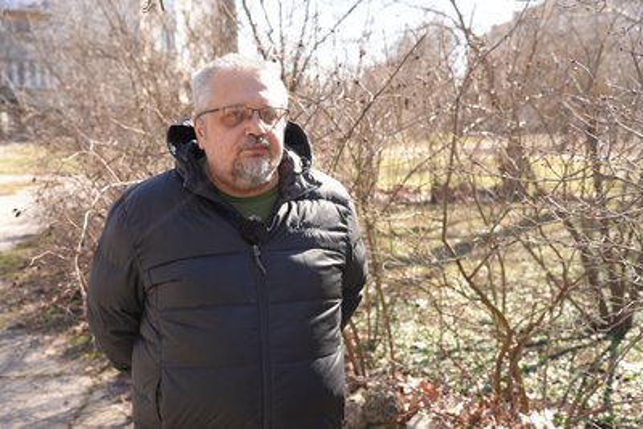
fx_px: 661
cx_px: 322
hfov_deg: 51.9
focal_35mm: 37
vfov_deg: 36.0
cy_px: 214
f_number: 4
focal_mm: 37
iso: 100
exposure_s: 1/160
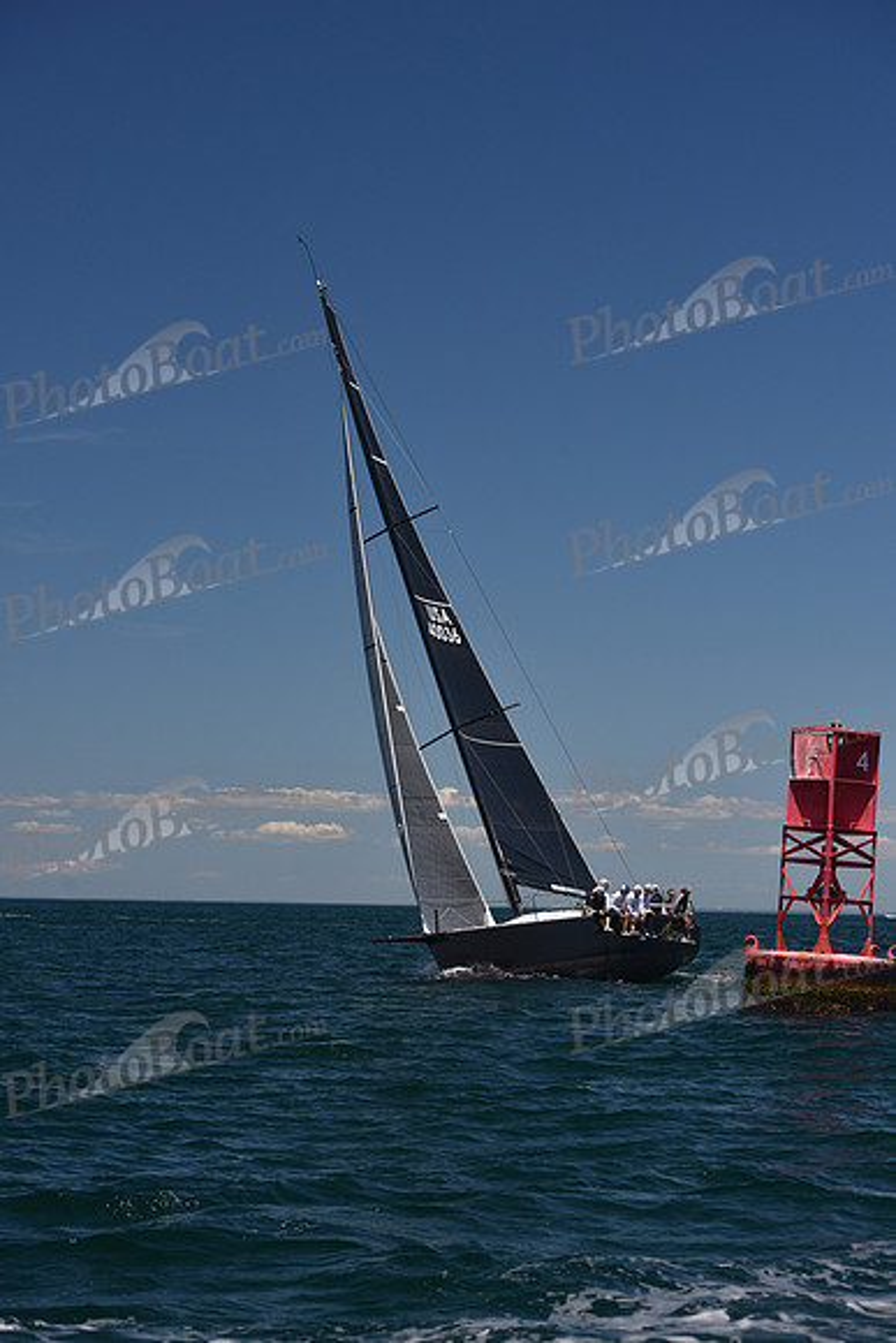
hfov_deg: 15.9
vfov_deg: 23.6
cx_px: 448
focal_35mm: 86
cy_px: 672
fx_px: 3209
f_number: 6.3
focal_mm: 86
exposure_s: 1/800
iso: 250
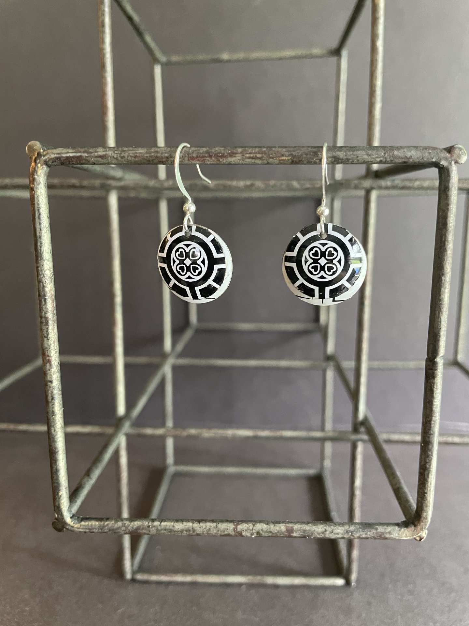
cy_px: 313
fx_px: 470
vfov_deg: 67.3
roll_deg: +0.3
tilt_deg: -10.7
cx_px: 234
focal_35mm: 26
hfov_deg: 53.1
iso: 400
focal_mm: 4.2
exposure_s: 1/40
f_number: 1.6
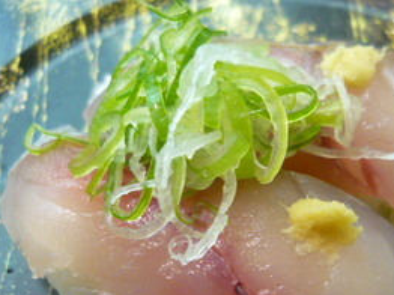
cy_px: 177
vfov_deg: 27.4
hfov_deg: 35.8
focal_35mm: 53
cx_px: 263
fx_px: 603
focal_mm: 5.5
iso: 400
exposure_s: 1/15
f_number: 2.8
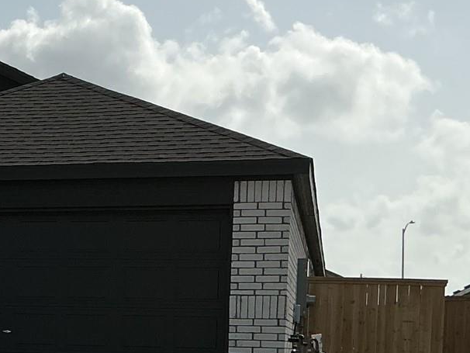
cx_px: -81
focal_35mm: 98
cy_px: 364
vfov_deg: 14.8
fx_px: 1331
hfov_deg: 19.0
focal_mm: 3
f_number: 1.8
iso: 25
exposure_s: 1/5814
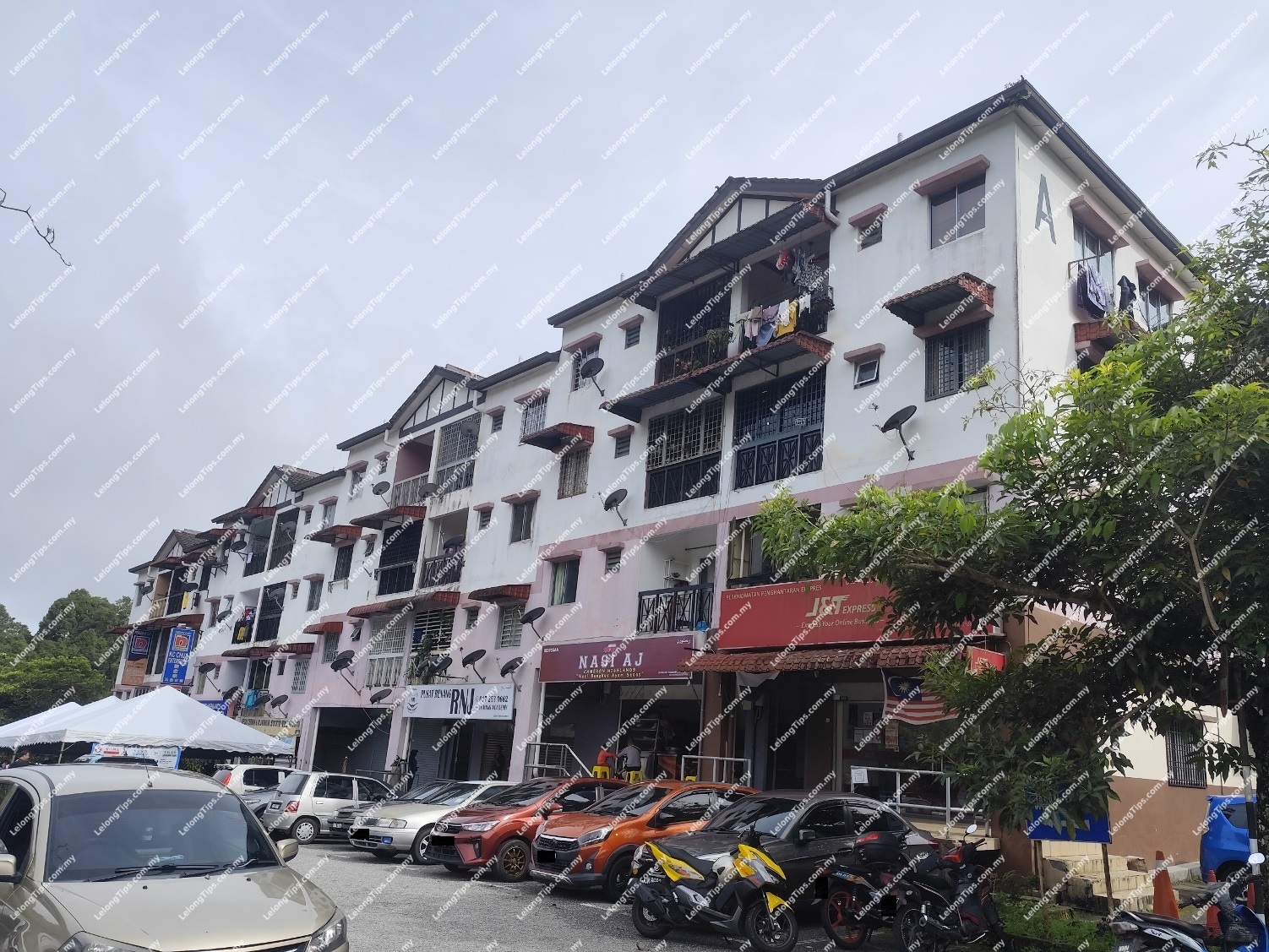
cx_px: 634
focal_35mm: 23
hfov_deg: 73.9
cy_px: 476
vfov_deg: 58.9
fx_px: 843
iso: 50
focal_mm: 6.14
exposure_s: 1/926
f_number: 1.65
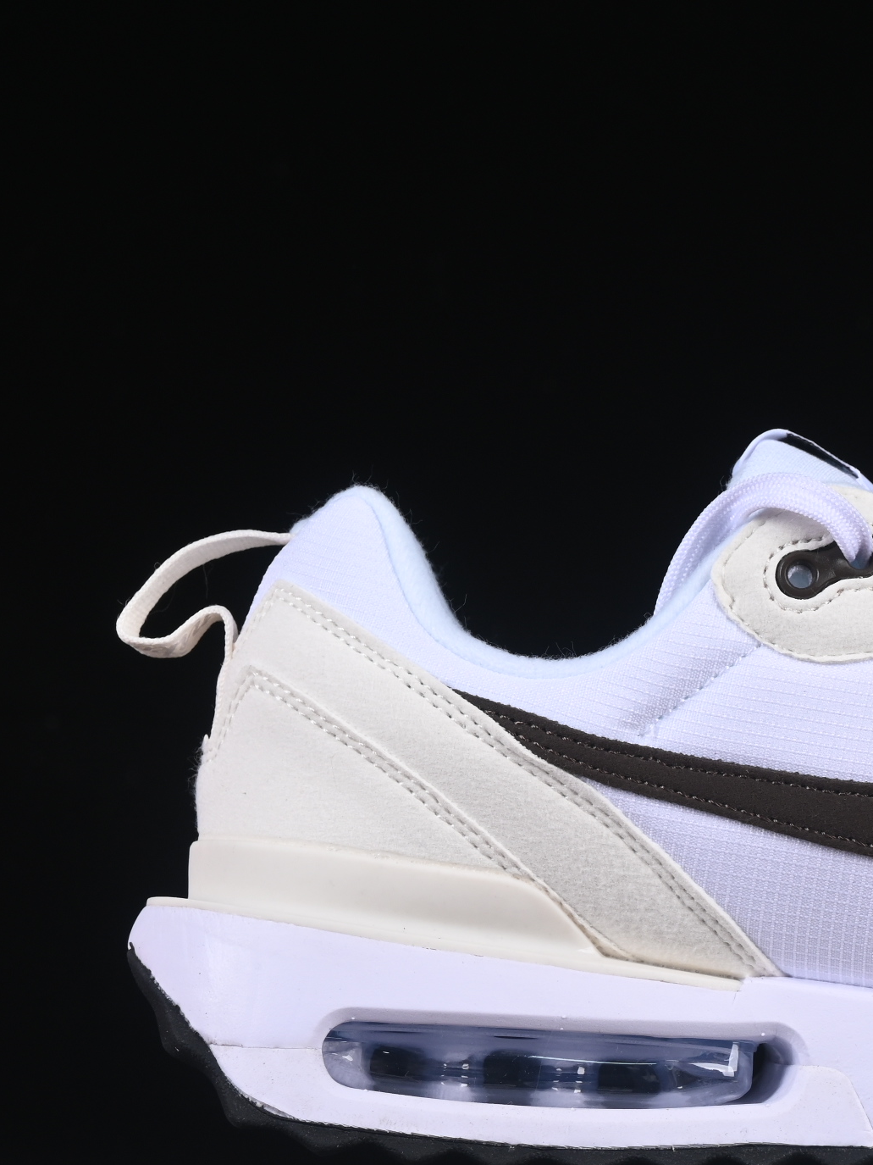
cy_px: 685
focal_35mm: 146
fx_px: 4910
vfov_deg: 13.5
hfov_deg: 10.1
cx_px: 903
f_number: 8
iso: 160
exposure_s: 1/80
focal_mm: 50
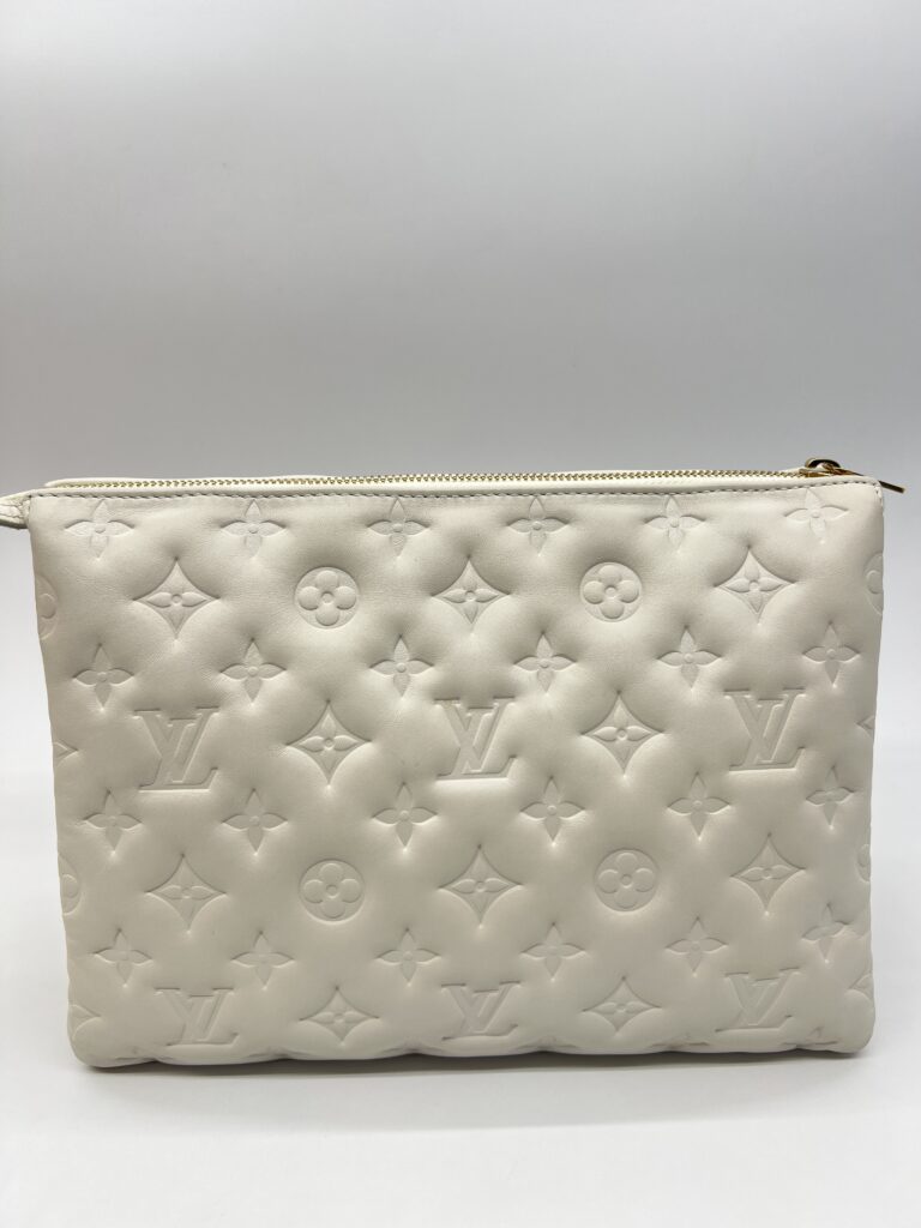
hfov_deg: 53.1
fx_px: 922
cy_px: 614
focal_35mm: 26
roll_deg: -0.4
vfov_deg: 67.3
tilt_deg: -19.6
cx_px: 460
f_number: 1.5
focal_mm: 5.7
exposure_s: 1/169
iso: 40
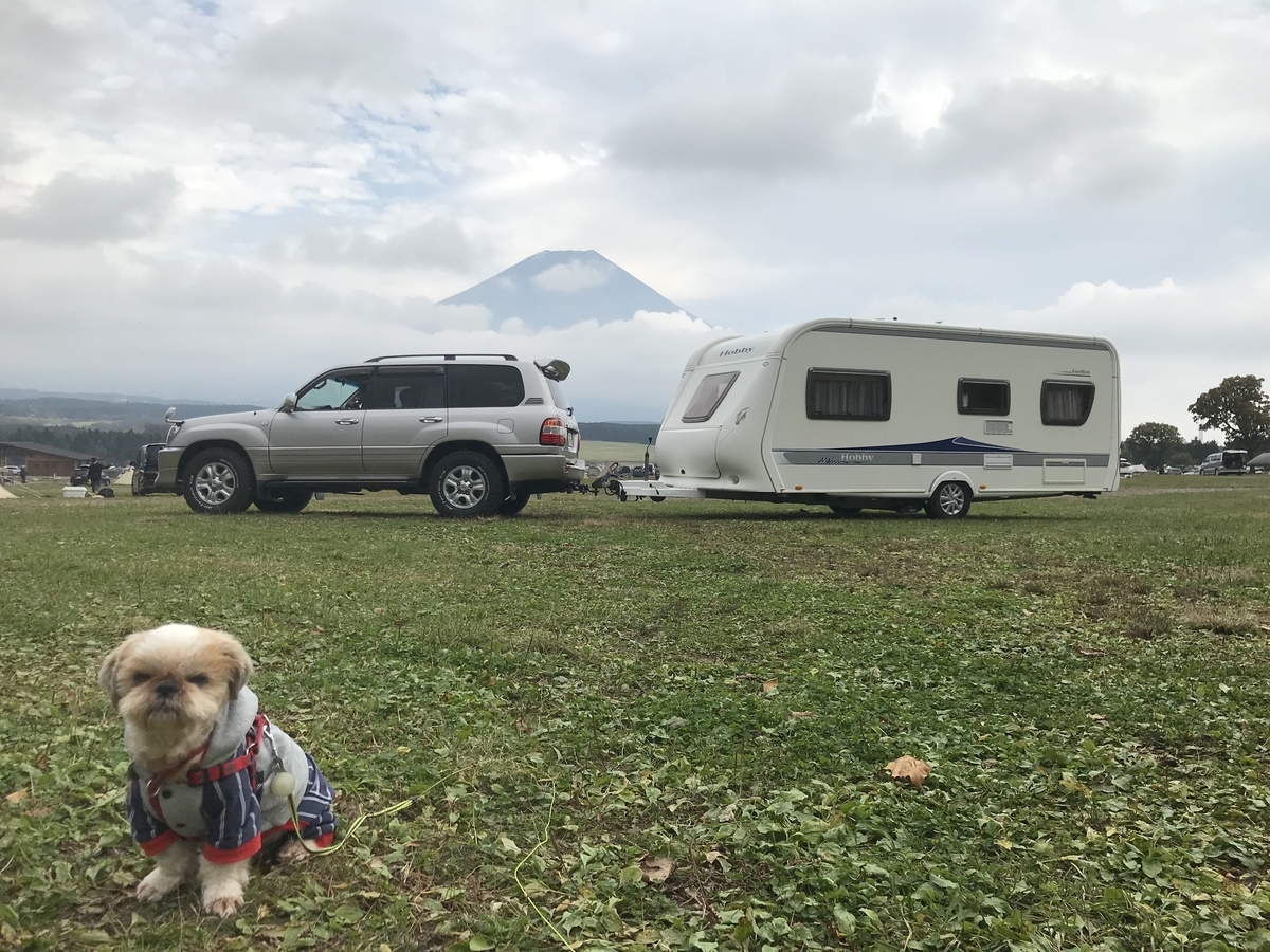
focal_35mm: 28
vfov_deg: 49.7
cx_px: 635
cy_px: 476
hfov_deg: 63.4
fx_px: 1027
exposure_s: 1/1259
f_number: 1.8
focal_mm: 3.99
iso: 20
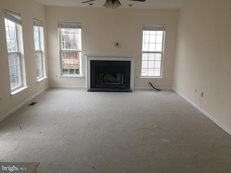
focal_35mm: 29
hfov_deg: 61.7
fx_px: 194
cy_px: 86
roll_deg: -1.2
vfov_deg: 48.2
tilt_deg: -11.8
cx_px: 116
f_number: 2.2
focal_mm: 4.15
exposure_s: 1/30
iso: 32
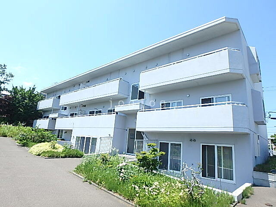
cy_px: 104
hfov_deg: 79.0
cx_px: 138
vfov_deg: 63.4
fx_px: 167
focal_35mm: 21
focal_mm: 3.7
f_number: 3.5
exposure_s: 1/640
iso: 125
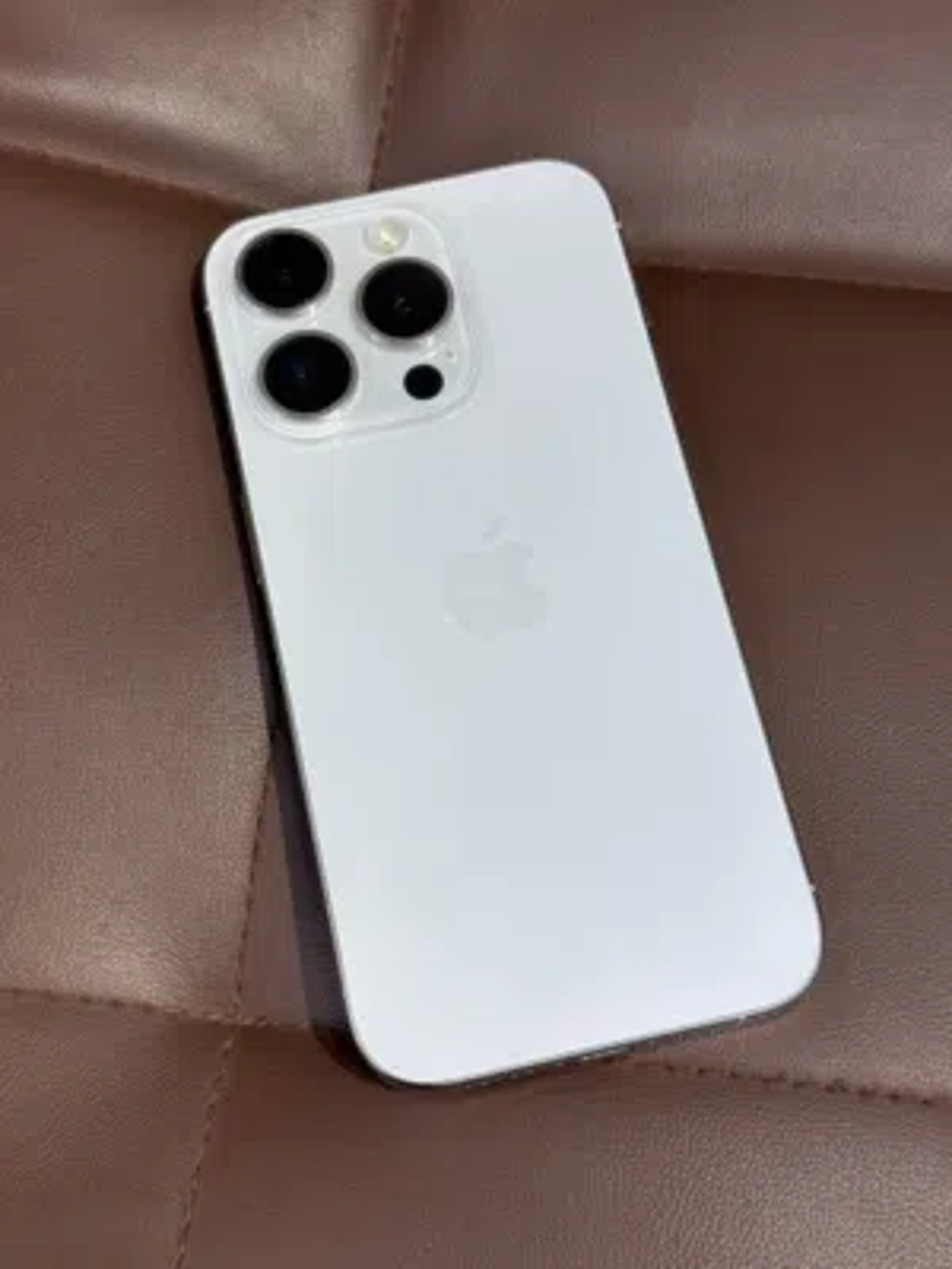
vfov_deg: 39.7
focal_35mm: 48
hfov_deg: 30.3
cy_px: 634
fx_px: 1760
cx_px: 476
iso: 50
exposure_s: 1/156
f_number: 1.78
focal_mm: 6.76
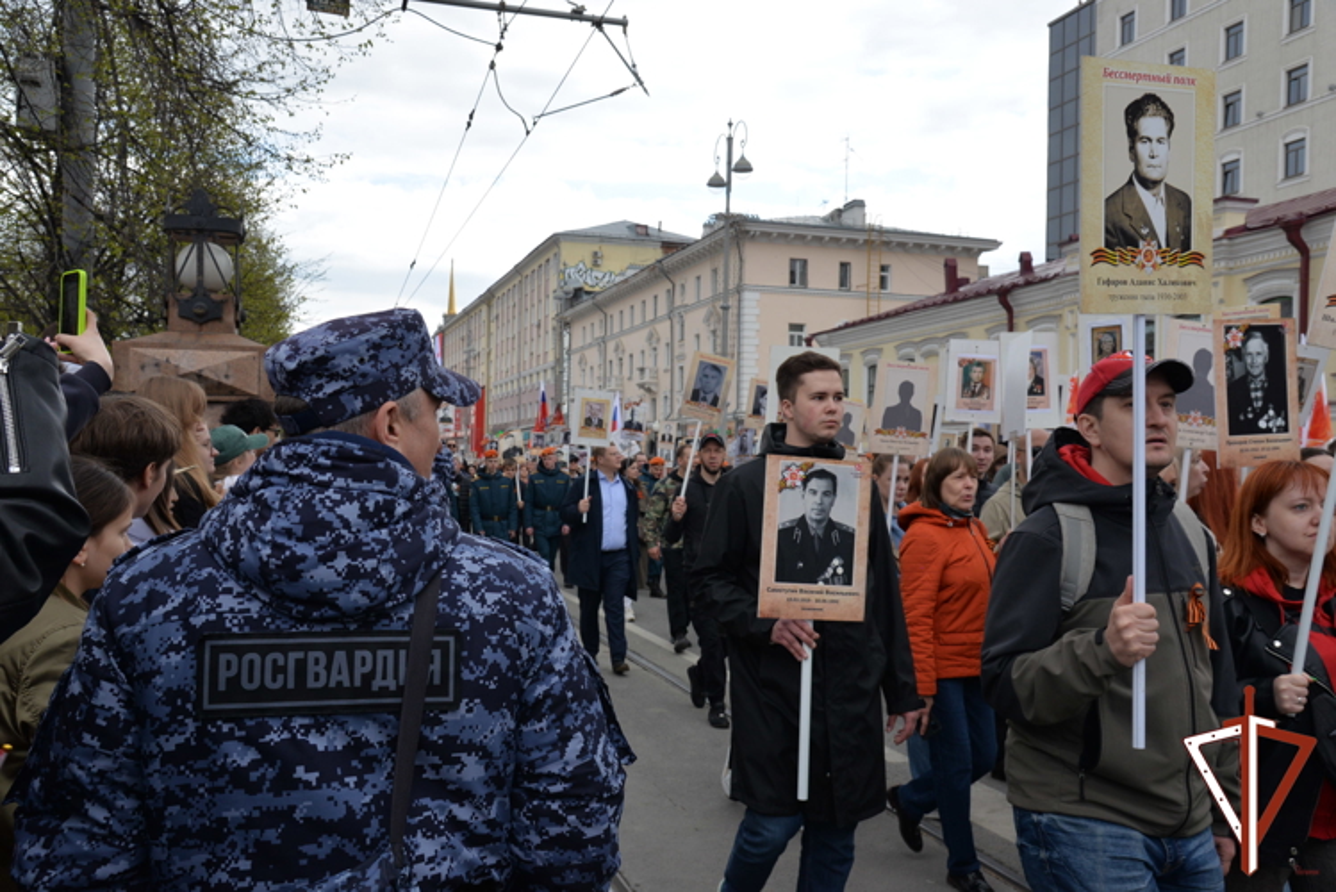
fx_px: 1188
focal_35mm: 32
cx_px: 668
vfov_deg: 41.1
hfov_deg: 58.7
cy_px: 446
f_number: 10
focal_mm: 32
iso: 640
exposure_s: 1/400
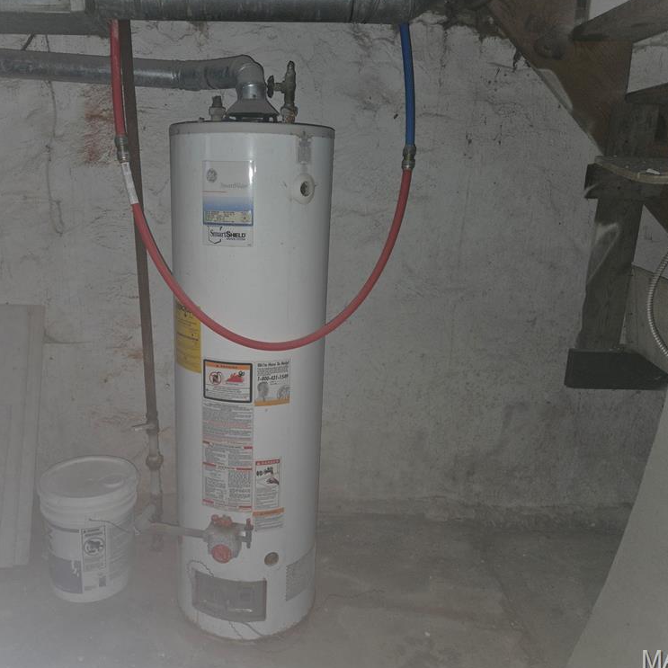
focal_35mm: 28
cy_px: 334
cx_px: 272
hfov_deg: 56.9
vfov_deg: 57.3
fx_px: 611
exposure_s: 1/24
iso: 100
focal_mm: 5.4
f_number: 1.8
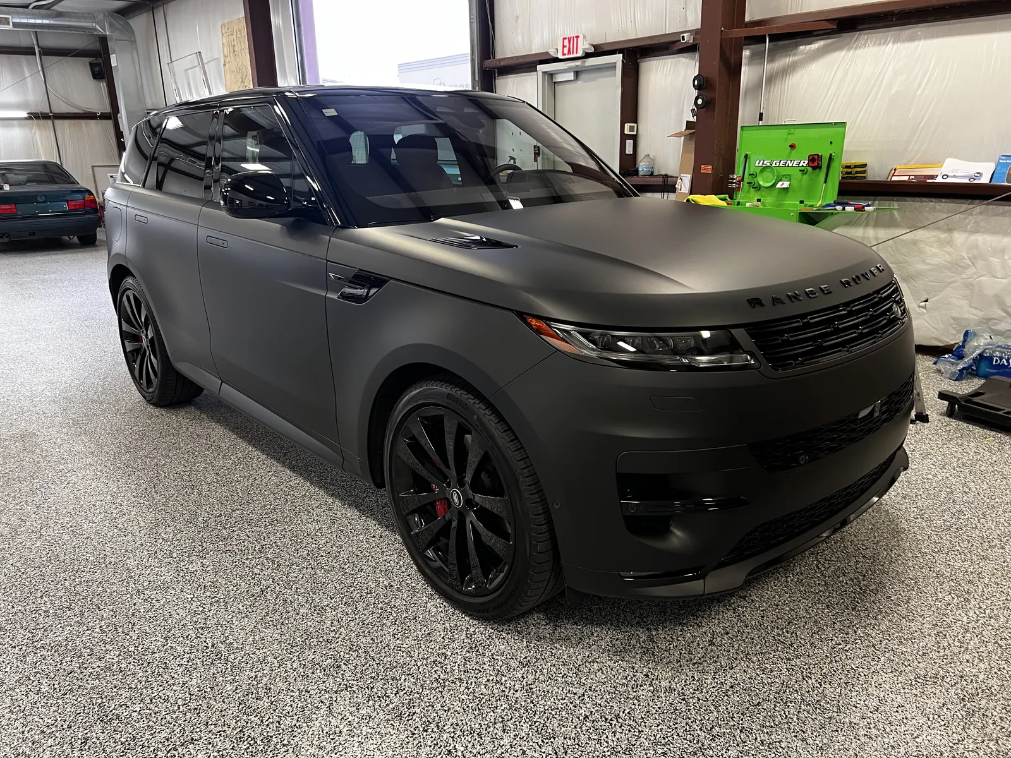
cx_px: 506
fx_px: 759
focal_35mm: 26
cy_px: 379
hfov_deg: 67.3
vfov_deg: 53.1
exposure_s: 1/60
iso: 100
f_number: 1.5
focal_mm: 5.7
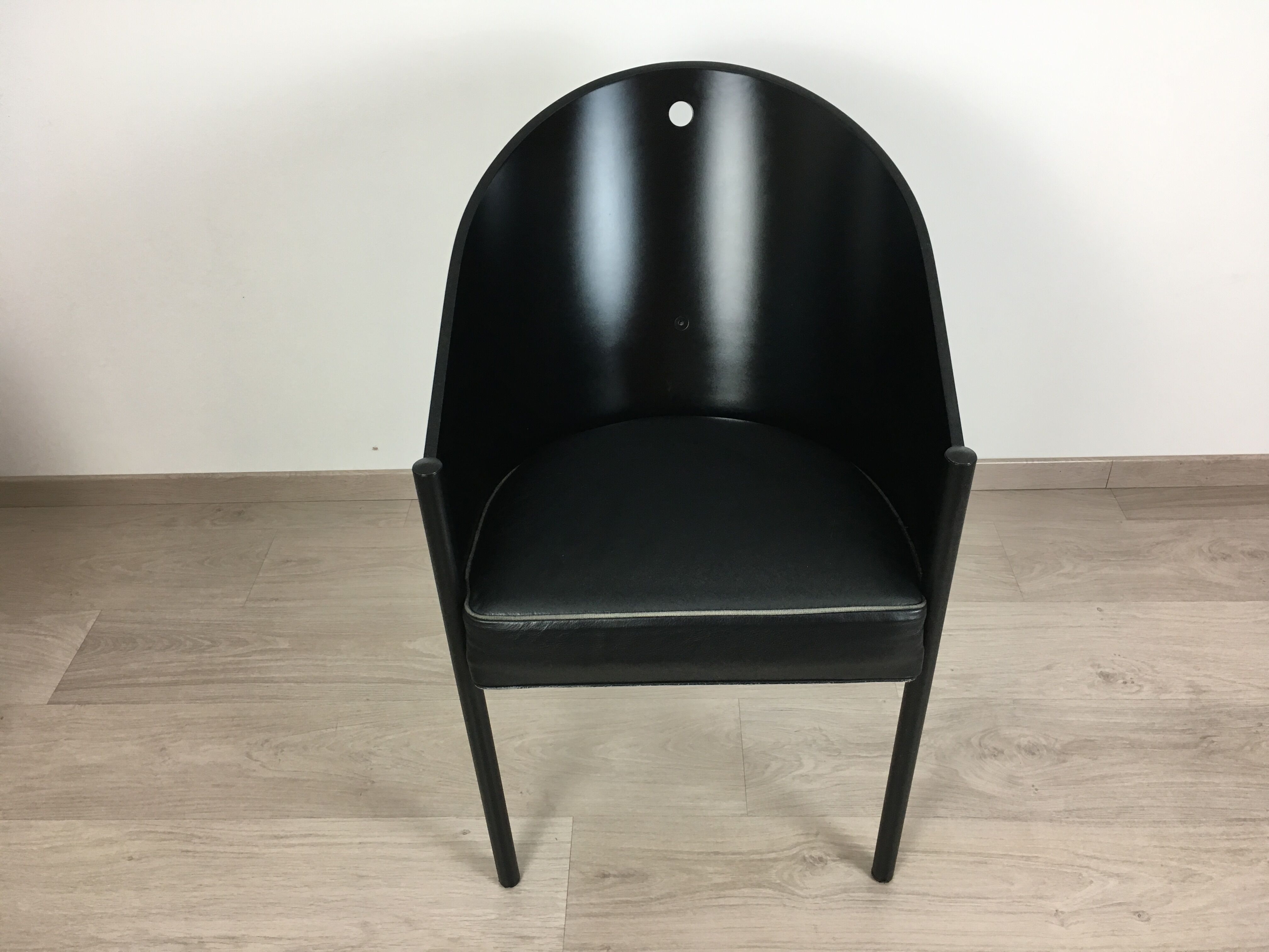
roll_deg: +1.4
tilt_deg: -36.9
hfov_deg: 61.7
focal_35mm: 29
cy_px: 476
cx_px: 634
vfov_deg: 48.2
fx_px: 1063
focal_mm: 4.15
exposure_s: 1/33
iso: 50
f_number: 2.2
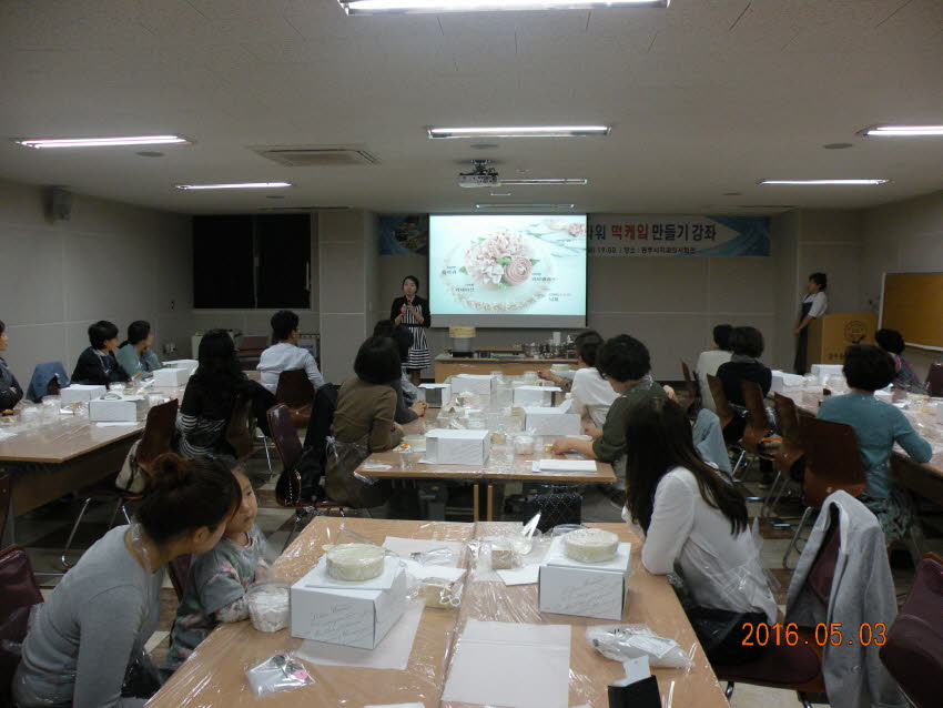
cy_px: 354
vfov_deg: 51.4
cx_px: 472
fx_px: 736
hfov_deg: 65.3
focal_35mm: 27
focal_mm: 4.7
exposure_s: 1/59.8
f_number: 2.8
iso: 235
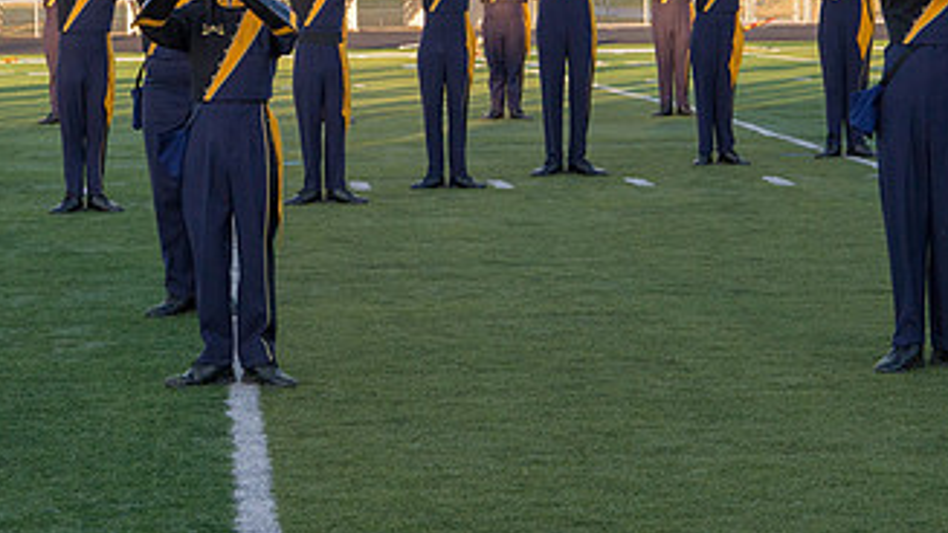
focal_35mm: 117
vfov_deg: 10.3
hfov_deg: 18.2
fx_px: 2941
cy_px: 52
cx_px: 229
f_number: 9
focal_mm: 58
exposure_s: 1/320
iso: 640
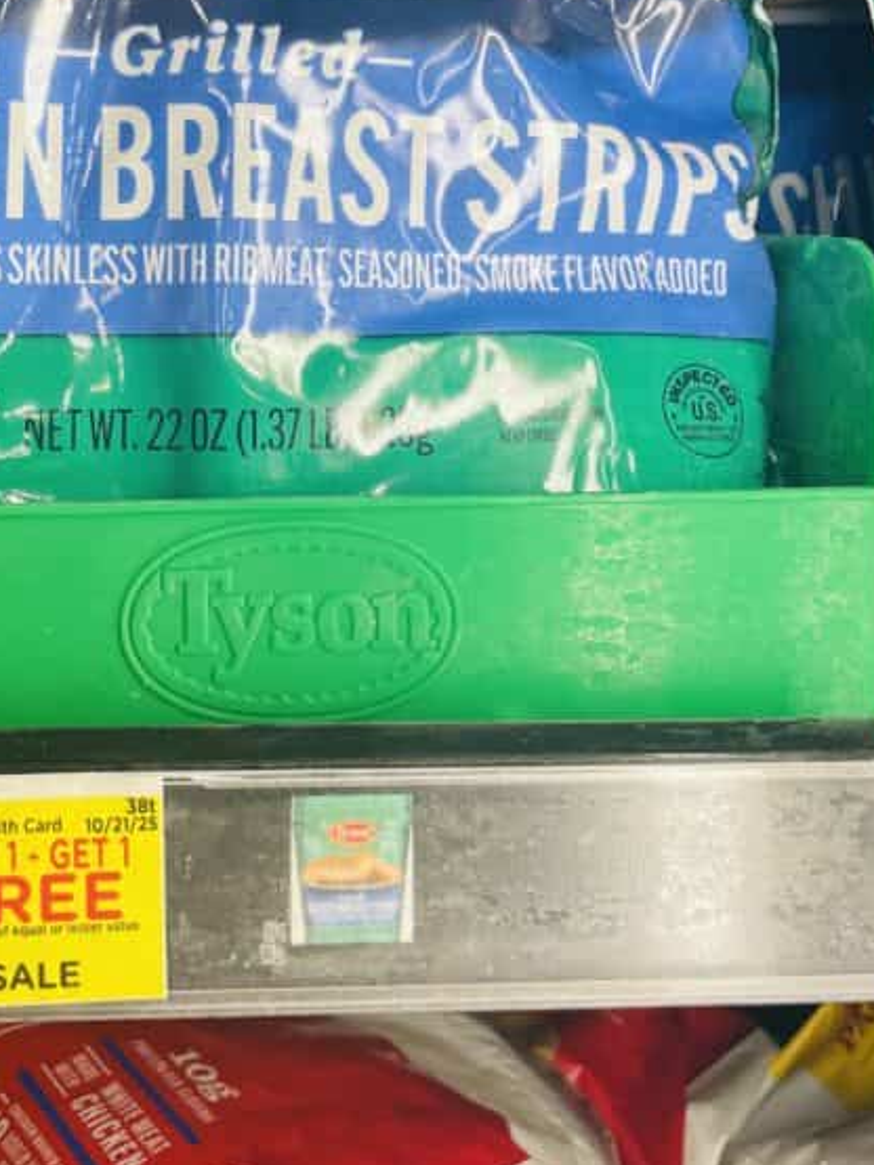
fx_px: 1617
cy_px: 237
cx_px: 191
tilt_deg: -2.3
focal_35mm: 48
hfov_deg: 29.6
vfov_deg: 38.2
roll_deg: +0.1
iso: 64
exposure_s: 1/120
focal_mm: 4.2
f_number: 1.6
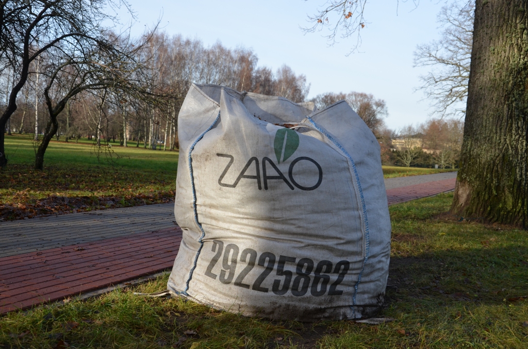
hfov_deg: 39.0
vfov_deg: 26.4
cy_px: 174
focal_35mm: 51
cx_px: 264
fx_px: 746
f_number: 8
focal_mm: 34
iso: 200
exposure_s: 1/250
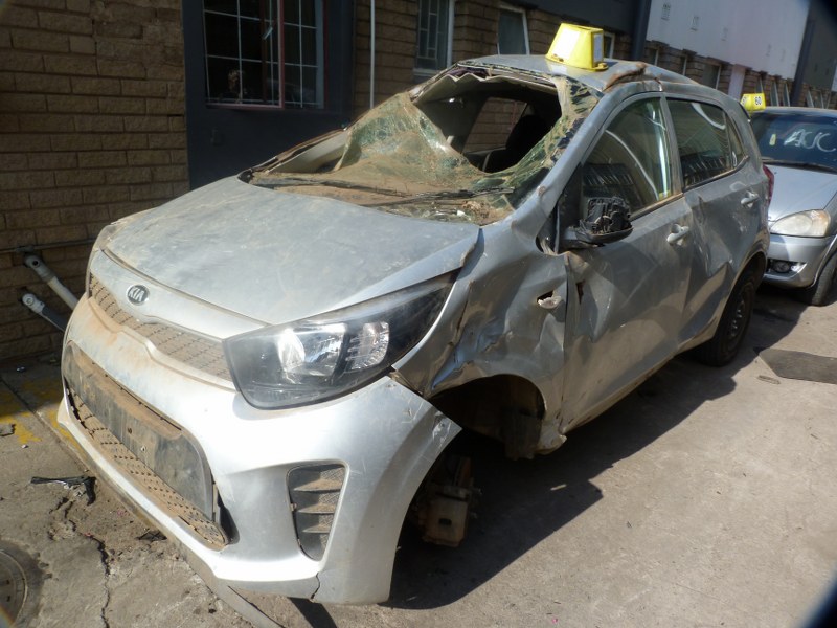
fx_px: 604
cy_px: 314
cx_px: 418
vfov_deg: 54.9
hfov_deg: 69.4
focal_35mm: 25
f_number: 5.6
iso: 80
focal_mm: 4.5
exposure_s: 1/200
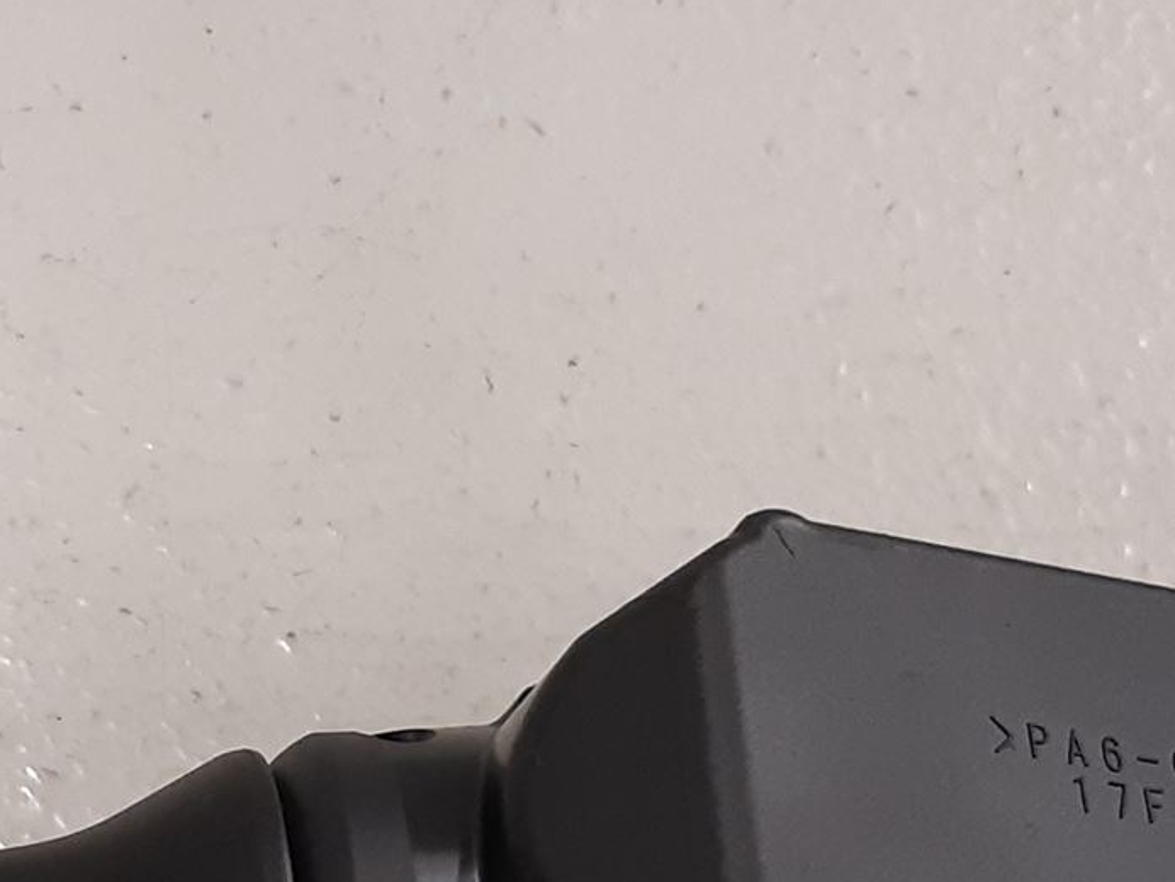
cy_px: 943
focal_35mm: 77
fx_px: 2614
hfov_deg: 24.7
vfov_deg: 18.5
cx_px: 134
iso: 200
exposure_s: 1/50
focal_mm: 3.93
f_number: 1.7
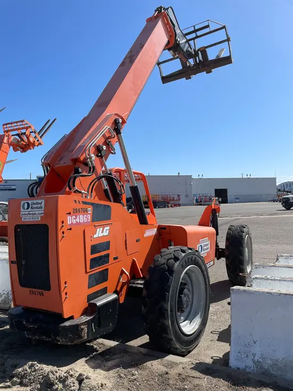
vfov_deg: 67.3
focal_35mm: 26
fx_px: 293
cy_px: 196
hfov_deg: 53.1
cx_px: 146
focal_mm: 4.2
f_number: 1.6
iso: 32
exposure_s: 1/4651
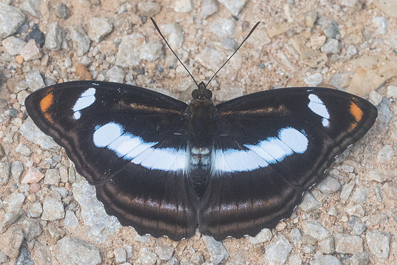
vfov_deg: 3.0
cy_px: 190
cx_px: 266
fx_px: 5089
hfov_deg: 4.5
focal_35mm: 461
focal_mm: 150
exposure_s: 1/250
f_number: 10
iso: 1000
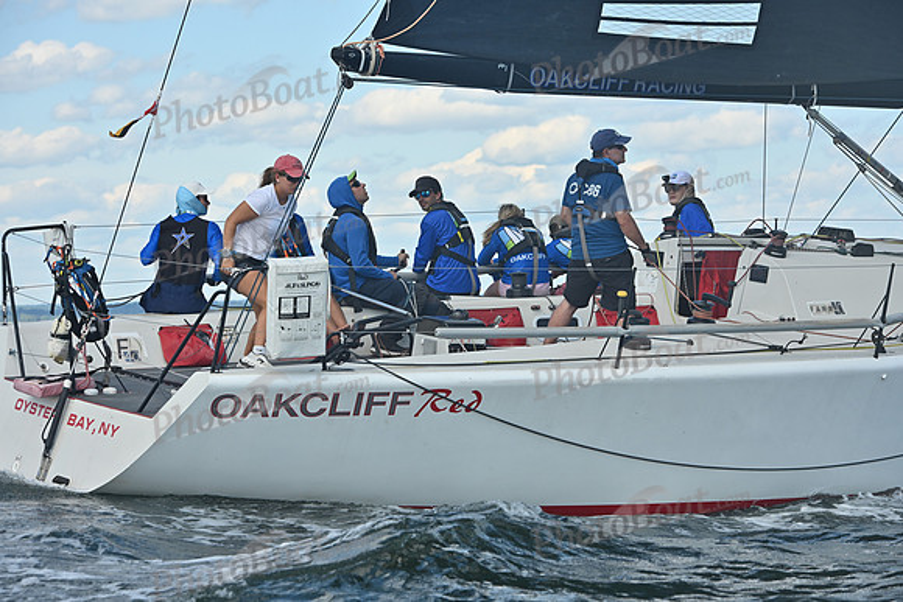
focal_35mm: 122
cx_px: 452
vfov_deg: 11.2
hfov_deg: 16.8
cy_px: 301
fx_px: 3061
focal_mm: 122
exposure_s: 1/1000
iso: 250
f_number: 9
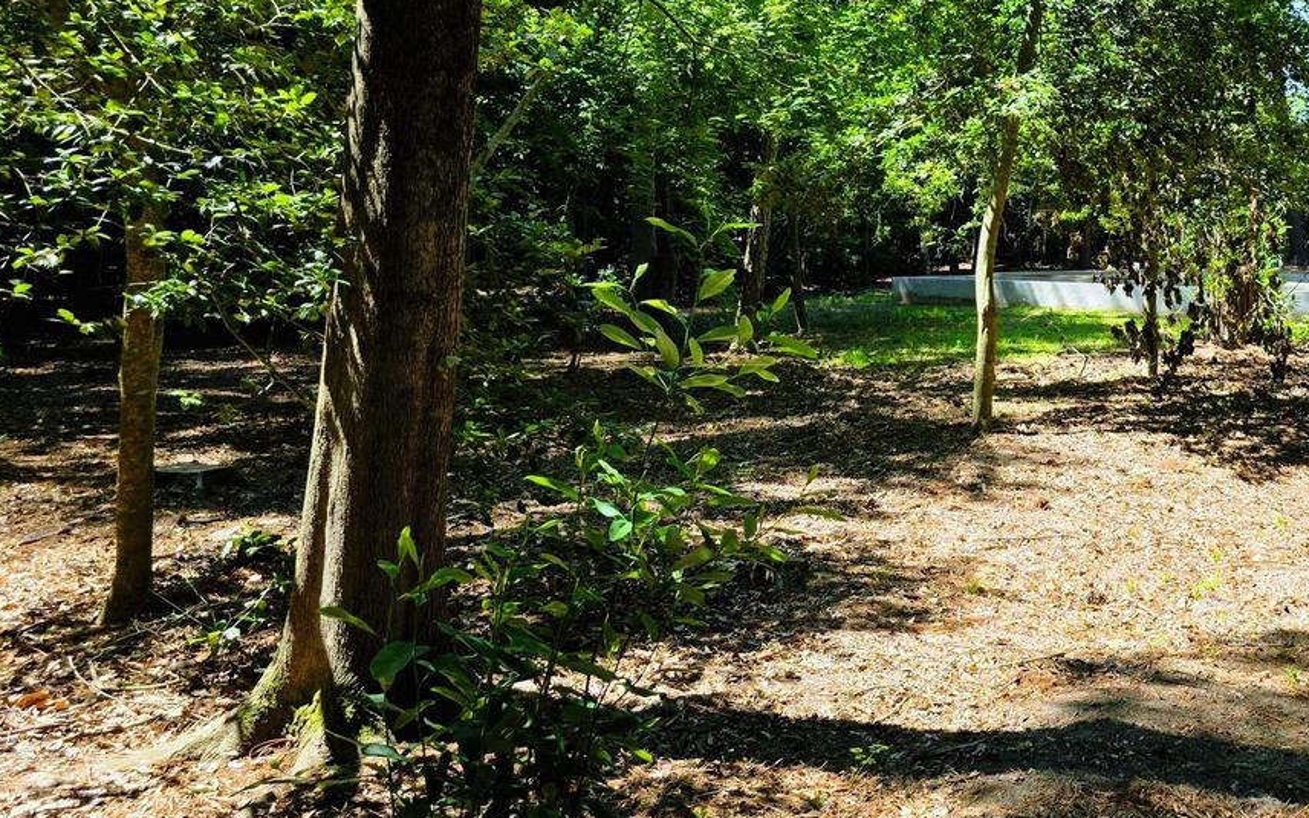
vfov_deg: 30.6
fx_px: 1463
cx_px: 1090
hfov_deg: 45.2
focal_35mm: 41
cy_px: 182
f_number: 1.7
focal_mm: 6.3
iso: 80
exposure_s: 1/1410
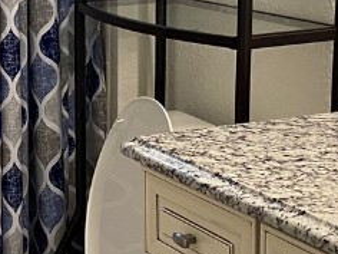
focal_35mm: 113
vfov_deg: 13.1
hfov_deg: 17.1
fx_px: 1103
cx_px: 14
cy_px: 56
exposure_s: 1/60
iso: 100
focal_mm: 4.25
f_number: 1.8
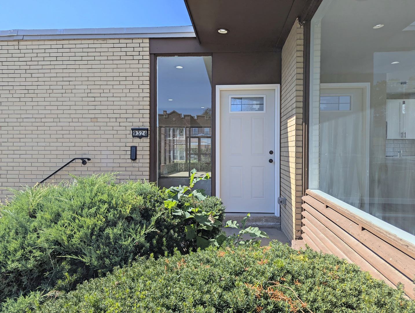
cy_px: 156
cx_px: 208
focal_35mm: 24
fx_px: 288
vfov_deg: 56.9
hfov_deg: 71.5
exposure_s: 1/1595
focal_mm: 6.81
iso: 42
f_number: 1.85
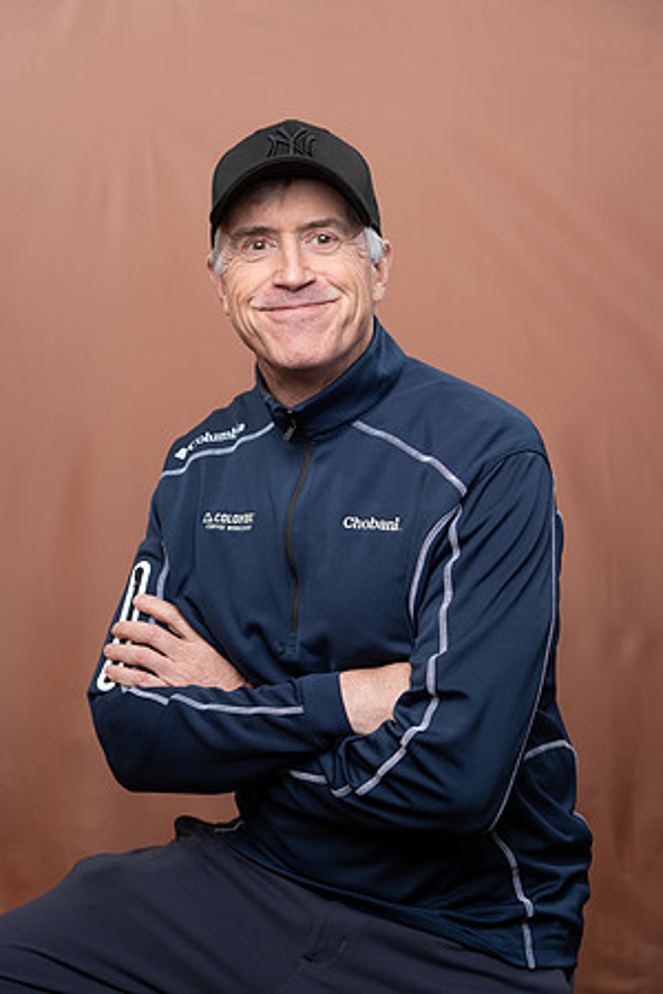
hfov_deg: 21.9
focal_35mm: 62
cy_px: 497
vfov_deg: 32.4
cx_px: 332
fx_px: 1713
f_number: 4
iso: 320
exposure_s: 1/160
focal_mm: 62
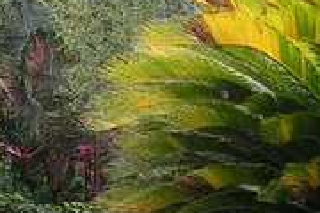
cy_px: 233
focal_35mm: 152
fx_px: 1351
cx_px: -176
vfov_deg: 9.0
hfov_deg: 12.7
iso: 50
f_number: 5.6
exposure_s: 1/60
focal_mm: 6.3
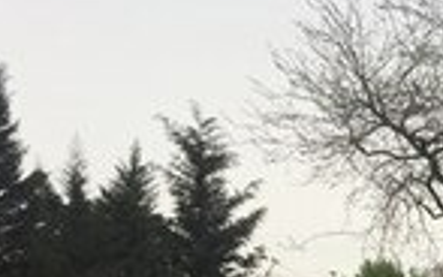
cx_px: 732
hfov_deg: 13.9
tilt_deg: -3.7
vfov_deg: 8.8
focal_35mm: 138
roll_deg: -1.7
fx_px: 1667
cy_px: 601
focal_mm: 4.15
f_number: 2.2
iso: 32
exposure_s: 1/258
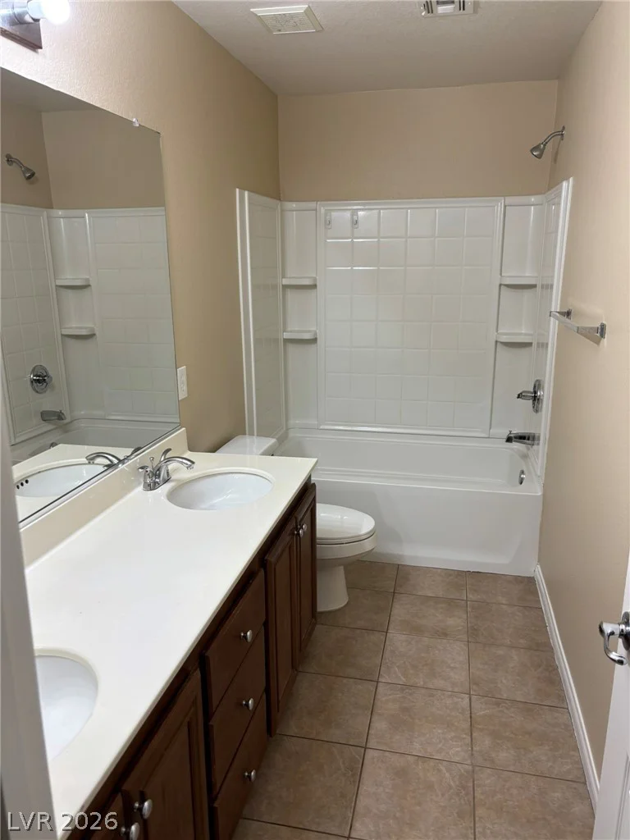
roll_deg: +0.6
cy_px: 420
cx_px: 315
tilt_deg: -15.1
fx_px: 631
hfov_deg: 53.1
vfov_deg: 67.3
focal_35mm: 26
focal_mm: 5.96
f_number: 1.6
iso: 64
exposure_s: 1/120
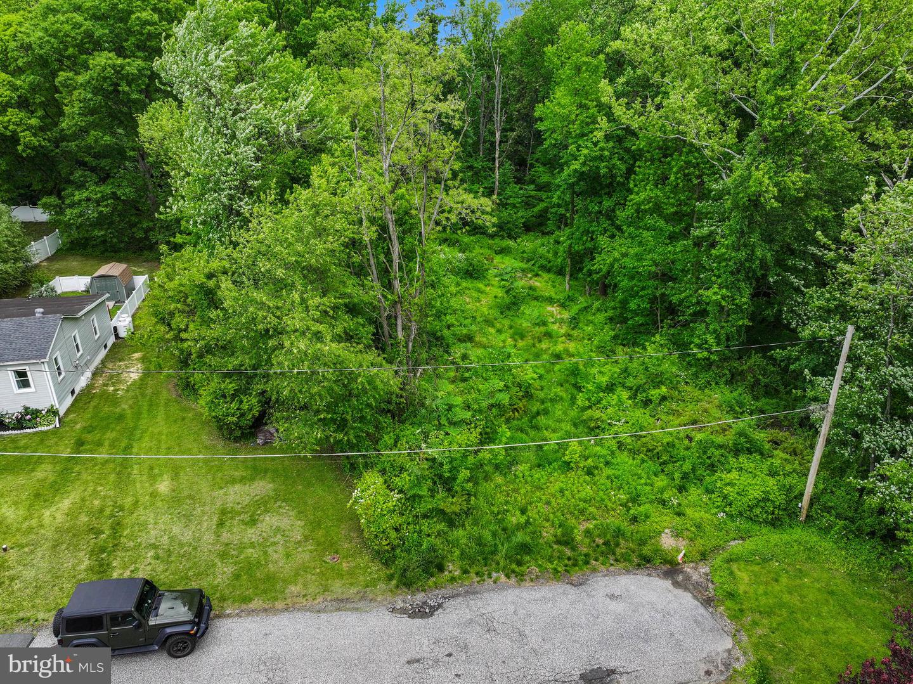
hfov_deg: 71.6
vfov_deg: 56.8
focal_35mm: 24
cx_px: 456
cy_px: 342
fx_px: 633
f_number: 2.8
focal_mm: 12.29
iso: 100
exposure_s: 1/800
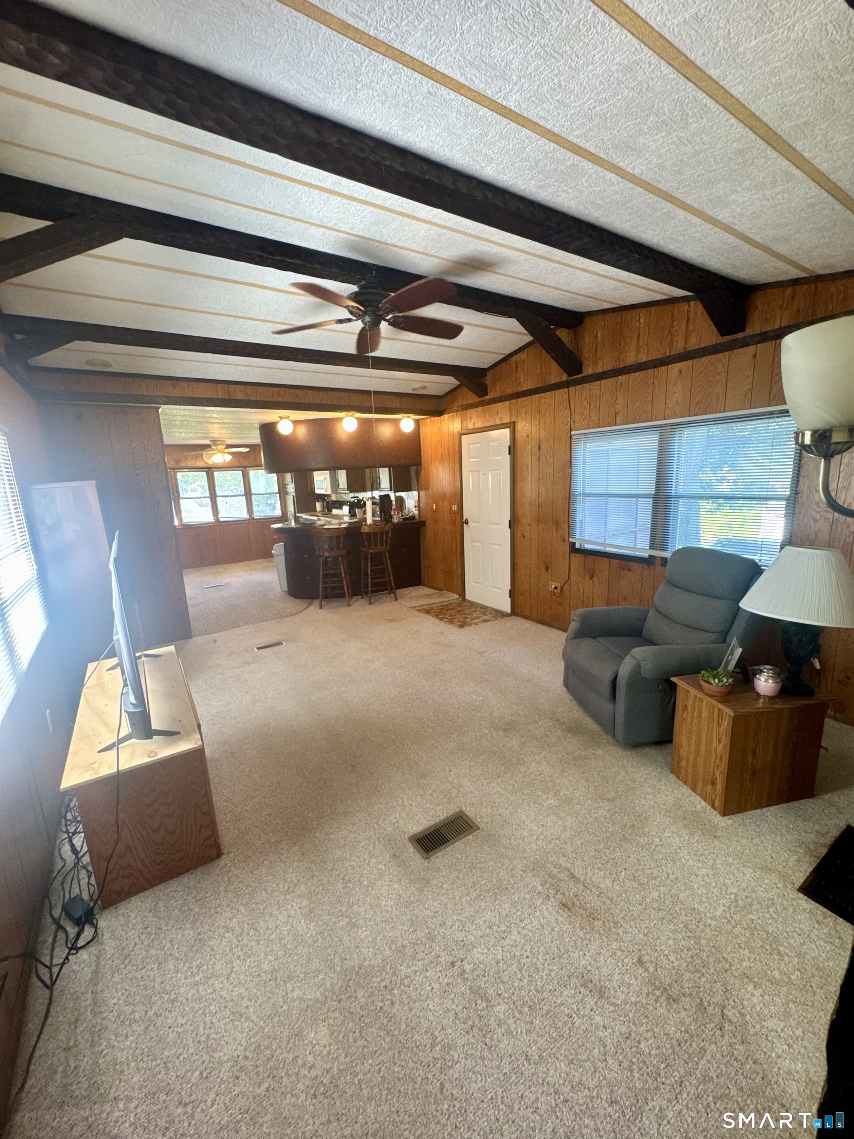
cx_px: 427
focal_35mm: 14
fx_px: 461
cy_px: 570
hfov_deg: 85.7
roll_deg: +3.1
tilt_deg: -11.9
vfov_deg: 102.1
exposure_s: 1/60
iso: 320
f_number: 2.2
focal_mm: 2.22
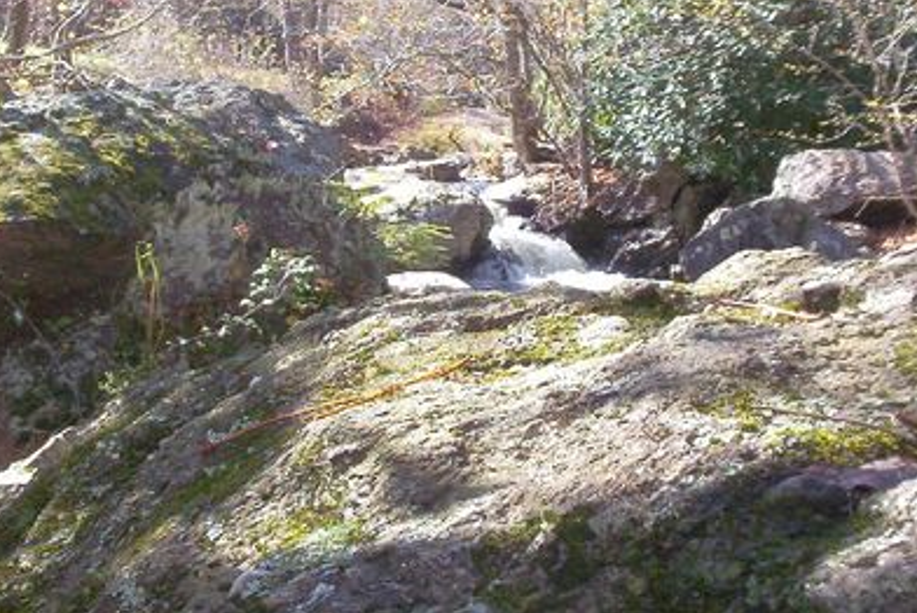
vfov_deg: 24.5
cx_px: 458
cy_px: 184
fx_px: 1402
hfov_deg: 36.2
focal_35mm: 55
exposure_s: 1/179
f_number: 4.5
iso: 100
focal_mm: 6
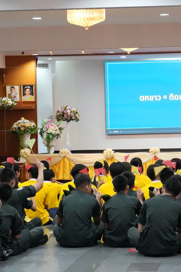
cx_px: 158
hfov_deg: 9.4
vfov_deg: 14.2
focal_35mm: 145
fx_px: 1094
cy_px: 136
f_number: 5.6
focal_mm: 64
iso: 5000
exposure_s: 1/125
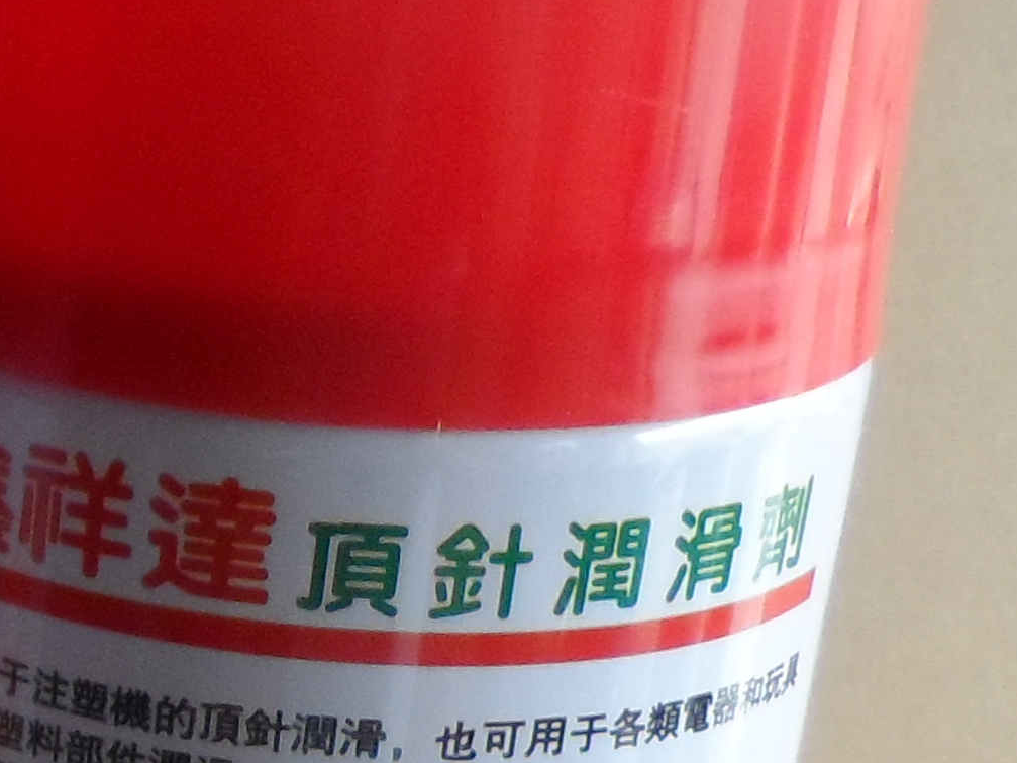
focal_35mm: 103
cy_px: 970
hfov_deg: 16.9
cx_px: -592
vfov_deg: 13.9
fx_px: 3026
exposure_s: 1/30
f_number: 3.2
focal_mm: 4
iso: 320
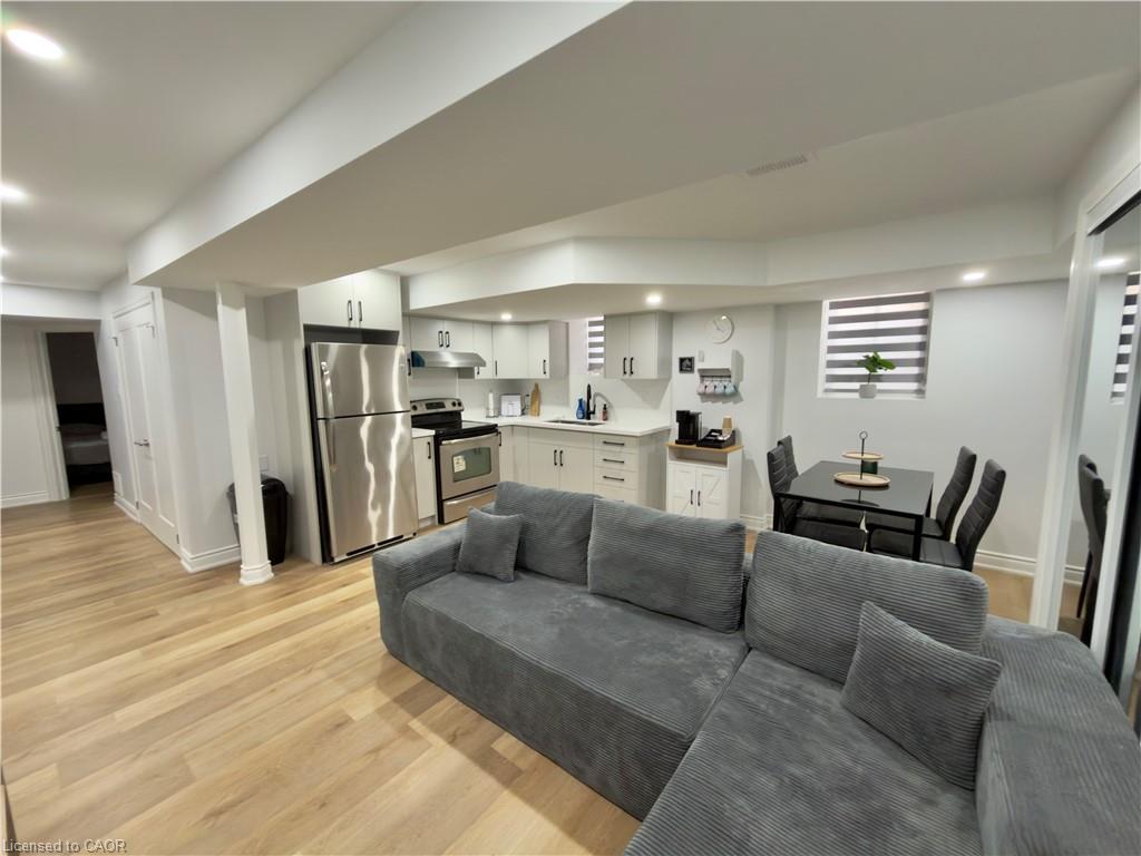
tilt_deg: -6.9
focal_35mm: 14
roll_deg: +1.0
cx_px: 570
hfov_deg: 102.1
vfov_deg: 85.7
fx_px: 461
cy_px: 428
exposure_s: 1/30
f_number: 2.2
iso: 160
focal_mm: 2.22
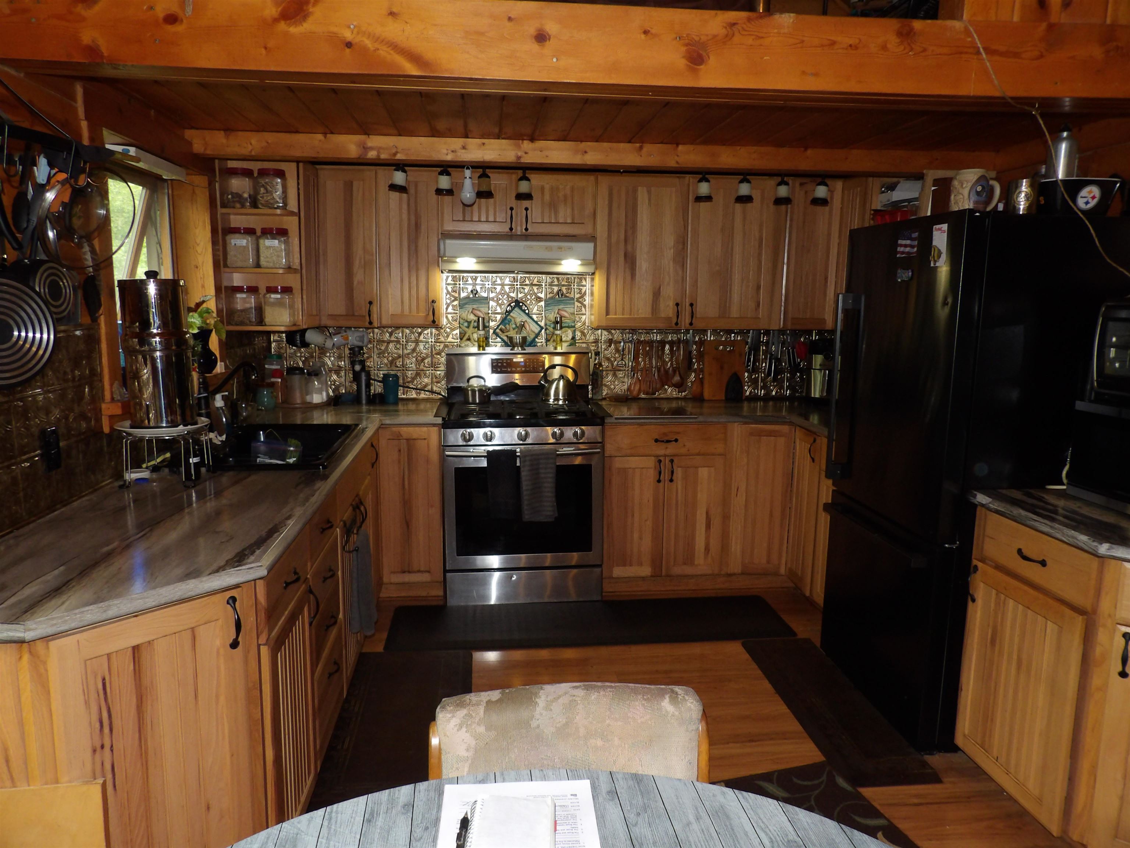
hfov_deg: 71.6
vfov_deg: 56.8
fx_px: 783
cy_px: 424
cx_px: 565
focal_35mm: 24
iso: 200
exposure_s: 1/22
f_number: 3.2
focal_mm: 4.3
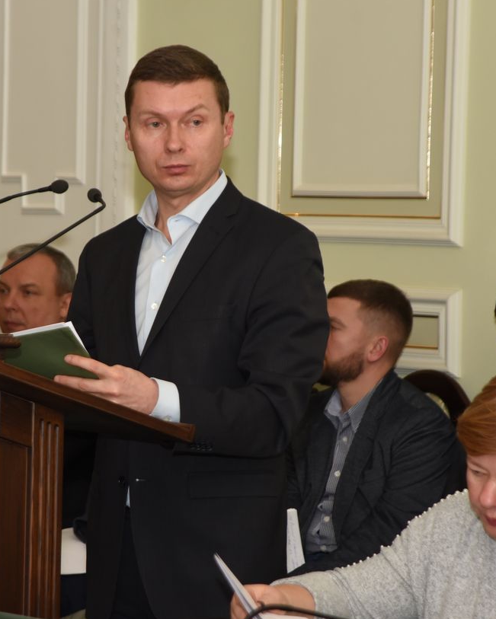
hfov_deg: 8.0
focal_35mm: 194
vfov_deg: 10.0
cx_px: 139
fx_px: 3558
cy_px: 302
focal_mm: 120
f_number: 5.6
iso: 1000
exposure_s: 1/200
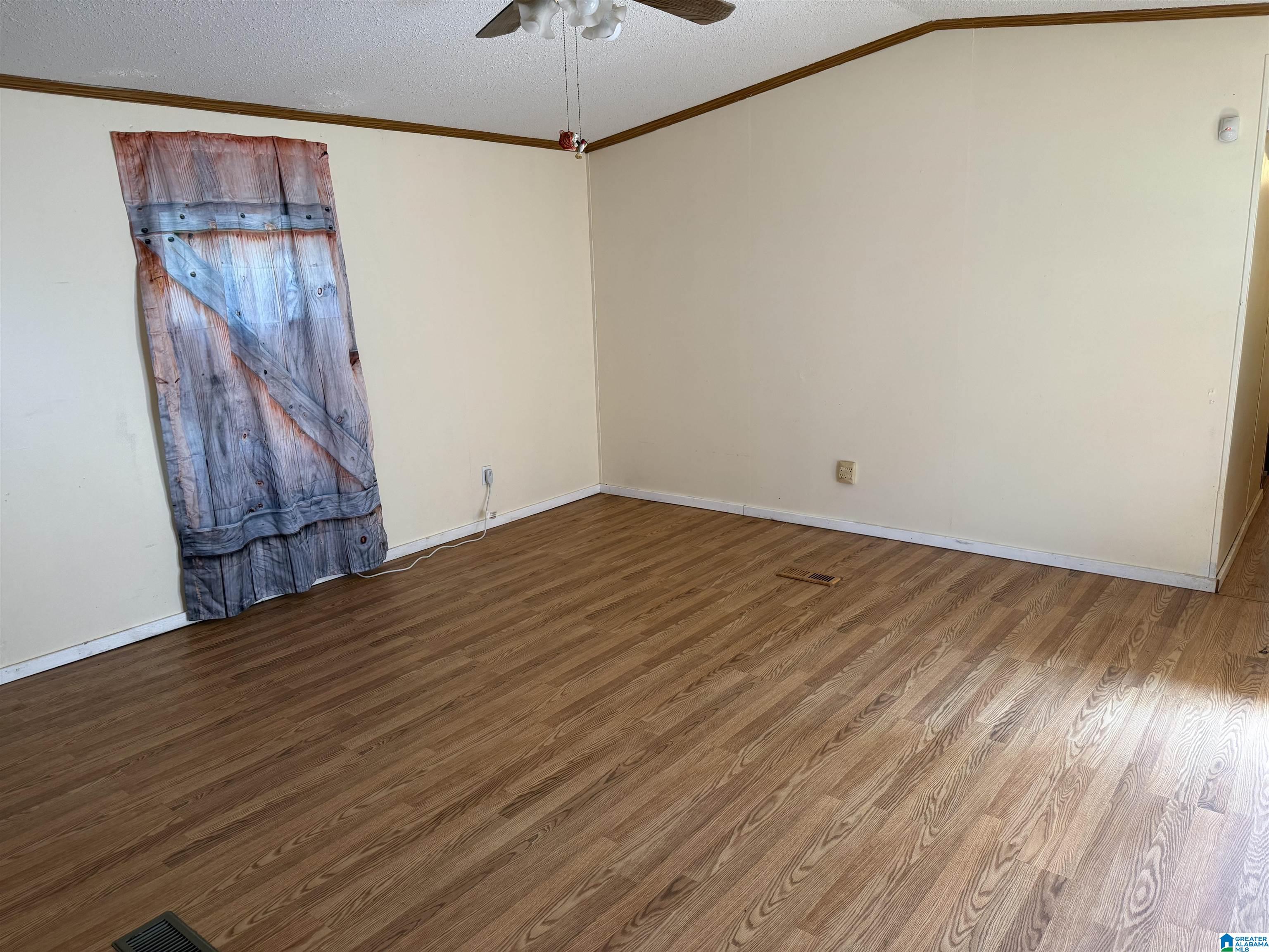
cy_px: 476
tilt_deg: -12.7
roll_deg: +1.6
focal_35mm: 24
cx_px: 634
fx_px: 880
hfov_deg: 71.6
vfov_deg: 56.8
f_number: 1.78
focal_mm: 6.76
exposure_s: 1/120
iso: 160
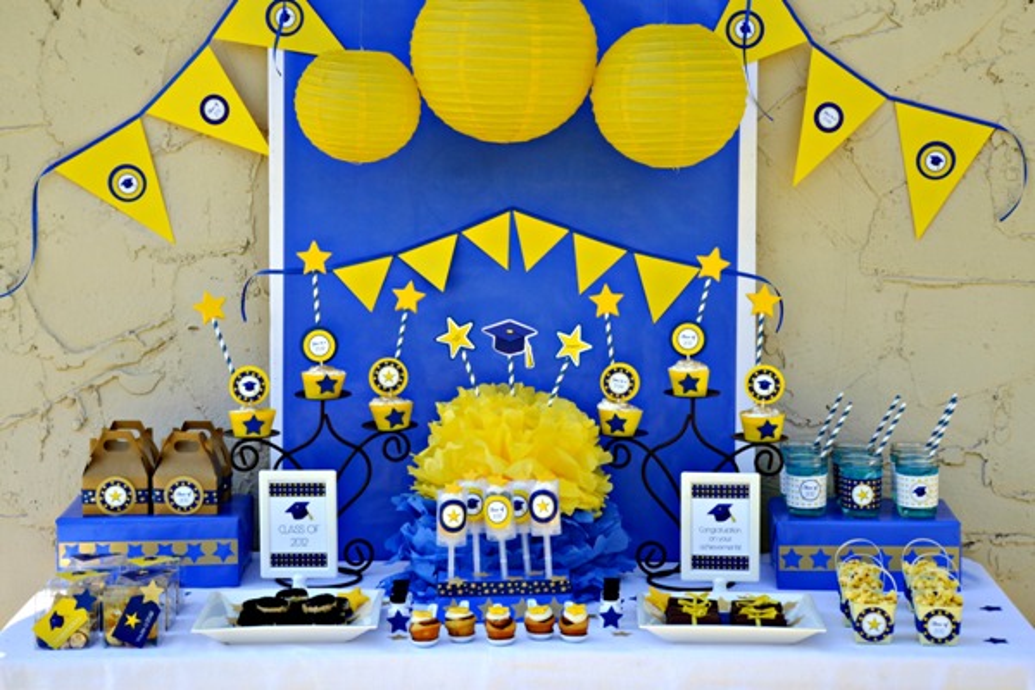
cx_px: 518
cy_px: 345
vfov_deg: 17.5
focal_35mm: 78
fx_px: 2242
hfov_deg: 26.0
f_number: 5.6
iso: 110
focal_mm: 52
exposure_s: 1/125
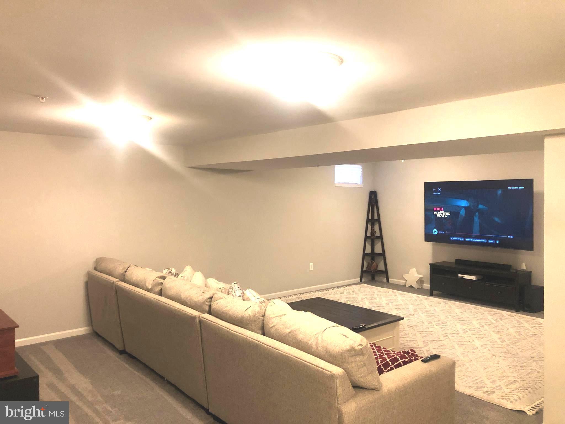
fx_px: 457
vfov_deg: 49.7
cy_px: 212
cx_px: 282
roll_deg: +0.9
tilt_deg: -1.9
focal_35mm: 28
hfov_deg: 63.4
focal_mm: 3.99
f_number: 1.8
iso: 80
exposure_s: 1/15
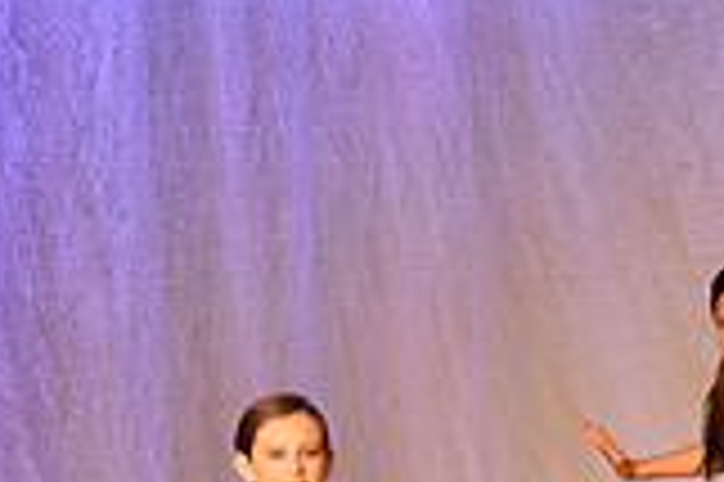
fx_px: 9061
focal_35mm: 451
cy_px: 709
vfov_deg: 3.0
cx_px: 1129
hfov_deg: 4.5
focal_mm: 125
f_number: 4.5
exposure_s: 1/250
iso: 2000
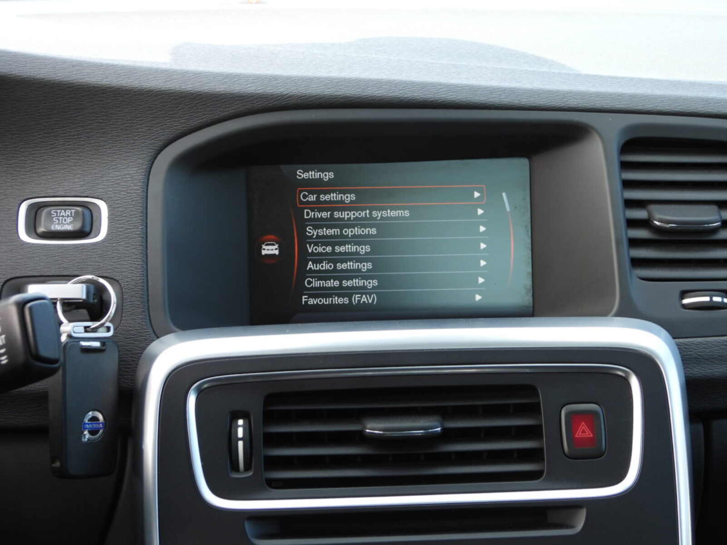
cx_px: 364
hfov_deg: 23.0
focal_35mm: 85
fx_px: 1785
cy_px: 272
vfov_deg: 17.4
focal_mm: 15.3
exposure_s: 1/60
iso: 100
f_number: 3.5
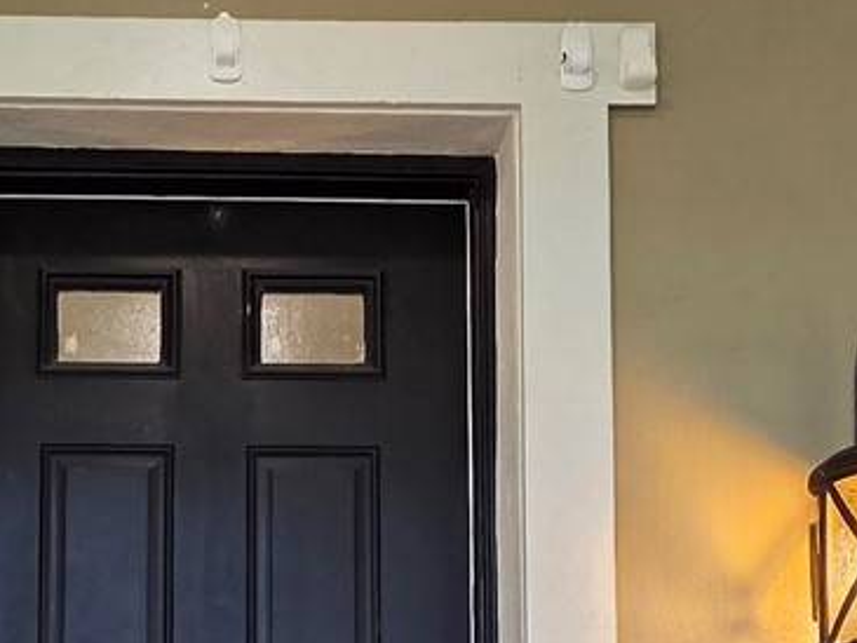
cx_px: 223
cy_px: 892
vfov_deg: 22.3
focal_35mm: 57
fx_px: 1412
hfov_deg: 33.2
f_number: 1.9
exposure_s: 1/120
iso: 160
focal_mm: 2.2
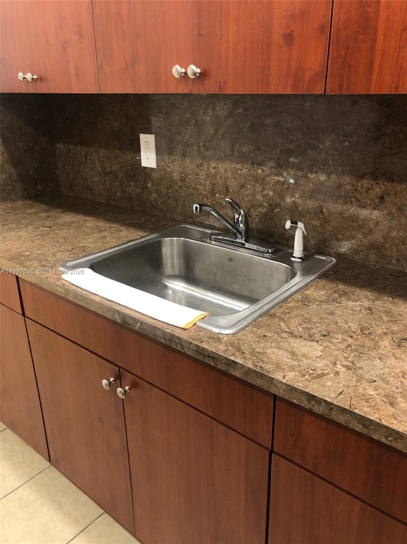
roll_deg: +0.0
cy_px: 272
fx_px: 439
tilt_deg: -21.4
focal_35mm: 28
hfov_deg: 49.7
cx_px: 204
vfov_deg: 63.5
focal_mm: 4
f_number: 1.8
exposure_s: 1/15
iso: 50
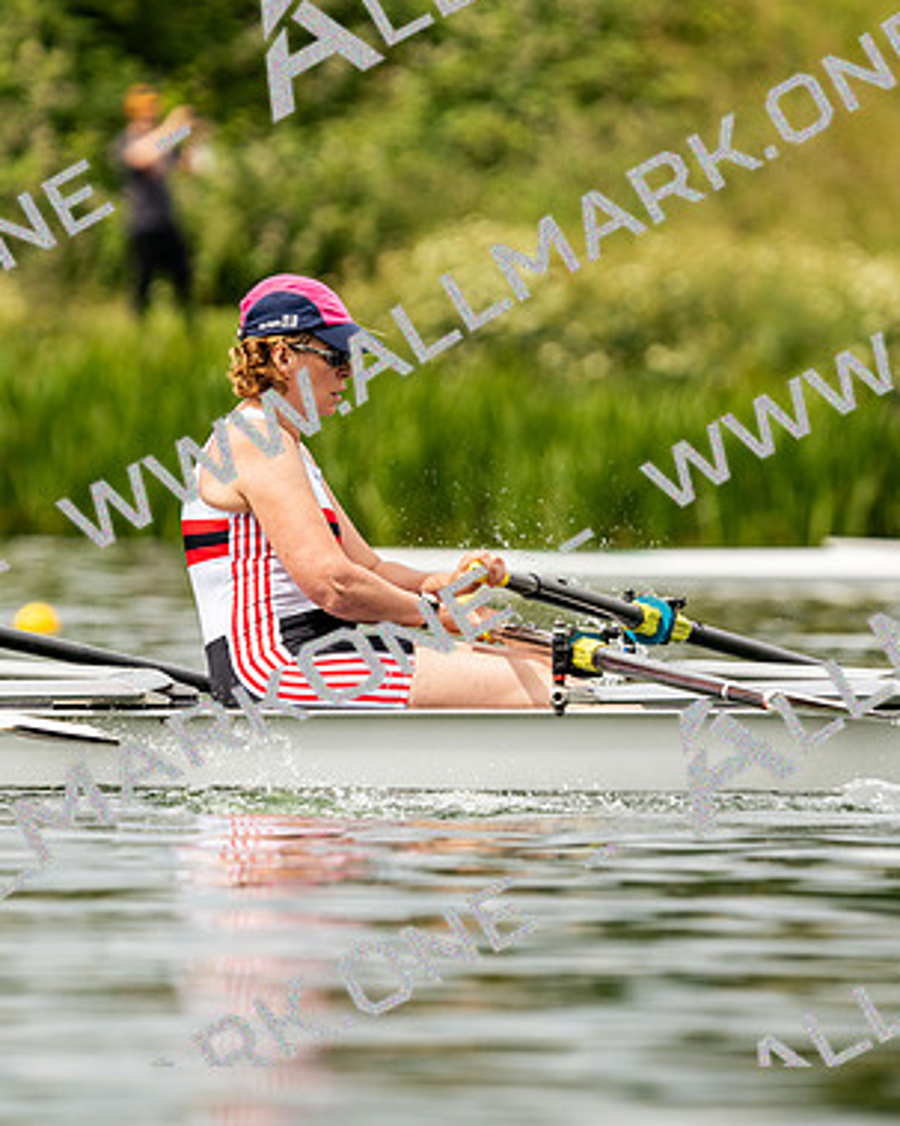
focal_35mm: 602
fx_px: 20052
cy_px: 557
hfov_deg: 2.6
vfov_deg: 3.2
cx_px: 425
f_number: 6.3
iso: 200
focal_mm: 419
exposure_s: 1/2000
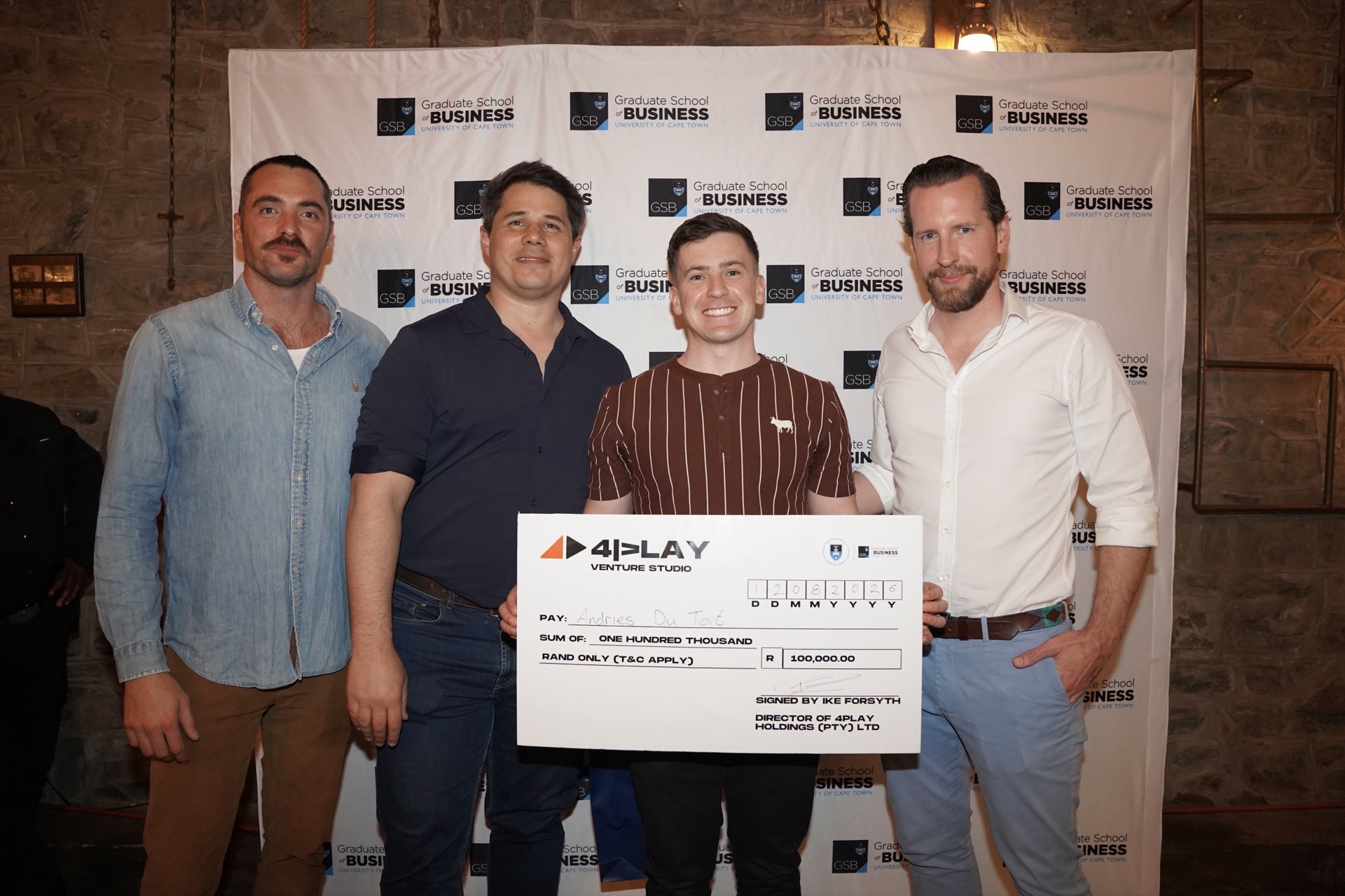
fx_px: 897
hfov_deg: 73.7
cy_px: 448
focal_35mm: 24
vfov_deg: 53.1
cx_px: 672
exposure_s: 1/160
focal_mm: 24
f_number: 3.5
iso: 5000
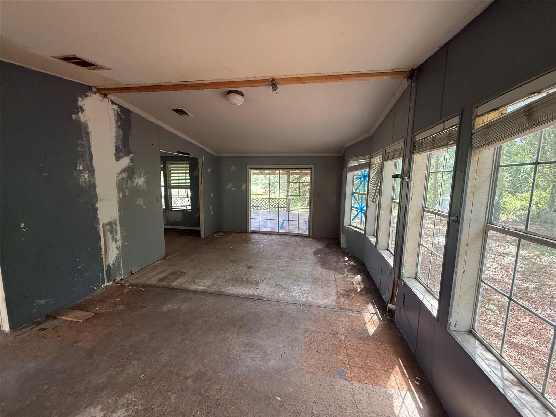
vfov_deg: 85.7
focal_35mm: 14
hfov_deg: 102.1
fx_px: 225
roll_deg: -0.6
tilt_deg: -6.5
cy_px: 208
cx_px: 278
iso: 160
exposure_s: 1/99
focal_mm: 2.22
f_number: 2.2
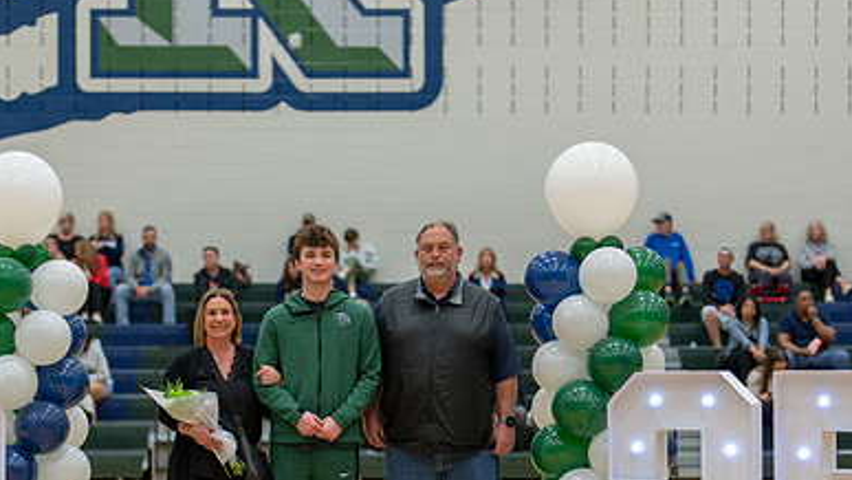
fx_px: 1898
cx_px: 317
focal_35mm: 84
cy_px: 407
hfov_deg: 25.2
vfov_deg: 14.3
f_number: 1.2
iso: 320
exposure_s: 1/400
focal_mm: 50
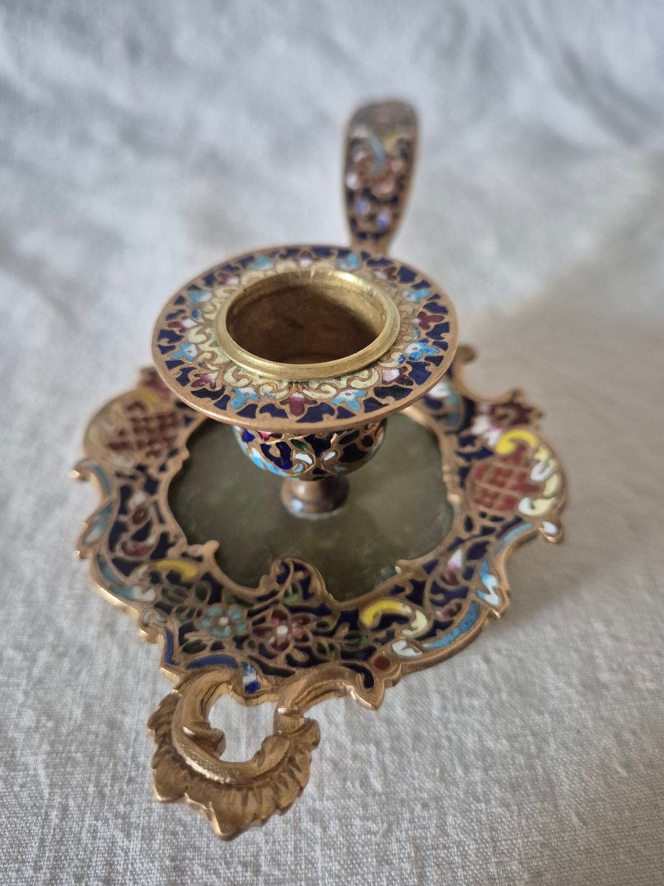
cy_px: 443
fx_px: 588
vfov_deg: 73.9
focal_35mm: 23
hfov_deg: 58.9
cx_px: 332
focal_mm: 5.4
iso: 1250
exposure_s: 1/100
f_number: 1.8
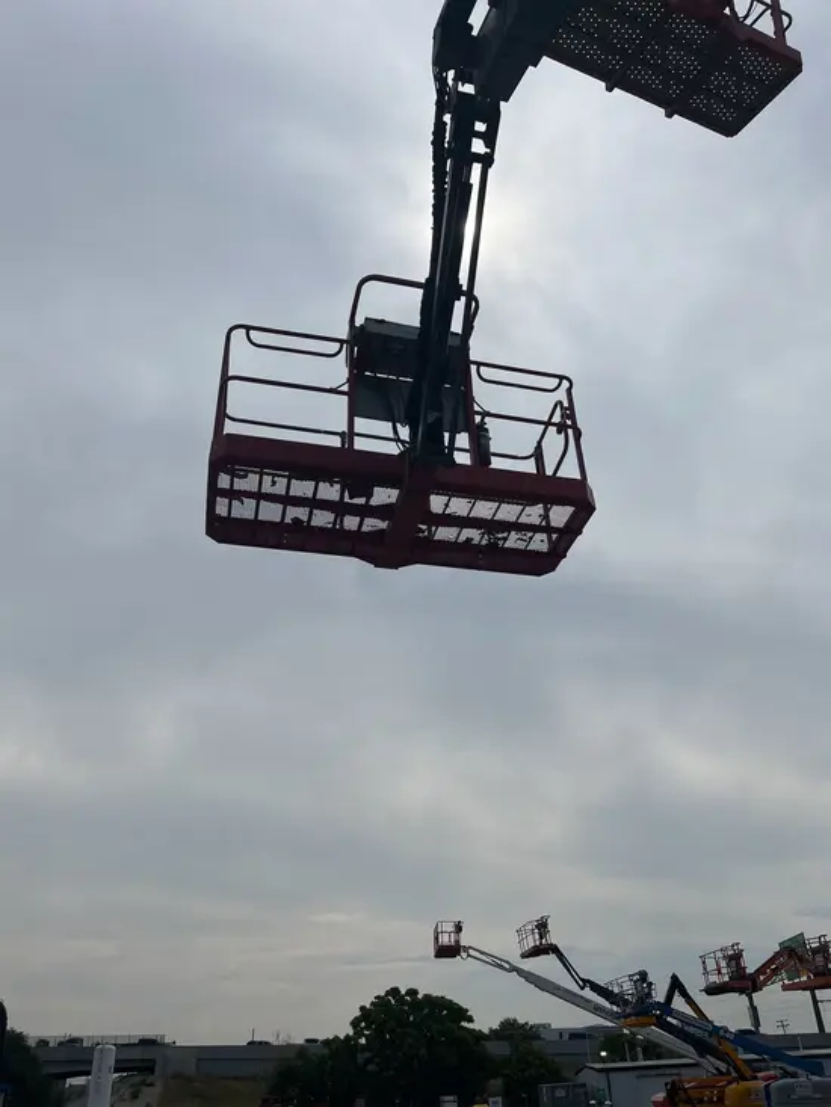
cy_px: 554
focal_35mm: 26
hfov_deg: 53.1
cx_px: 416
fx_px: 832
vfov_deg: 67.3
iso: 50
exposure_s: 1/13333
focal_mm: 5.1
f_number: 1.6
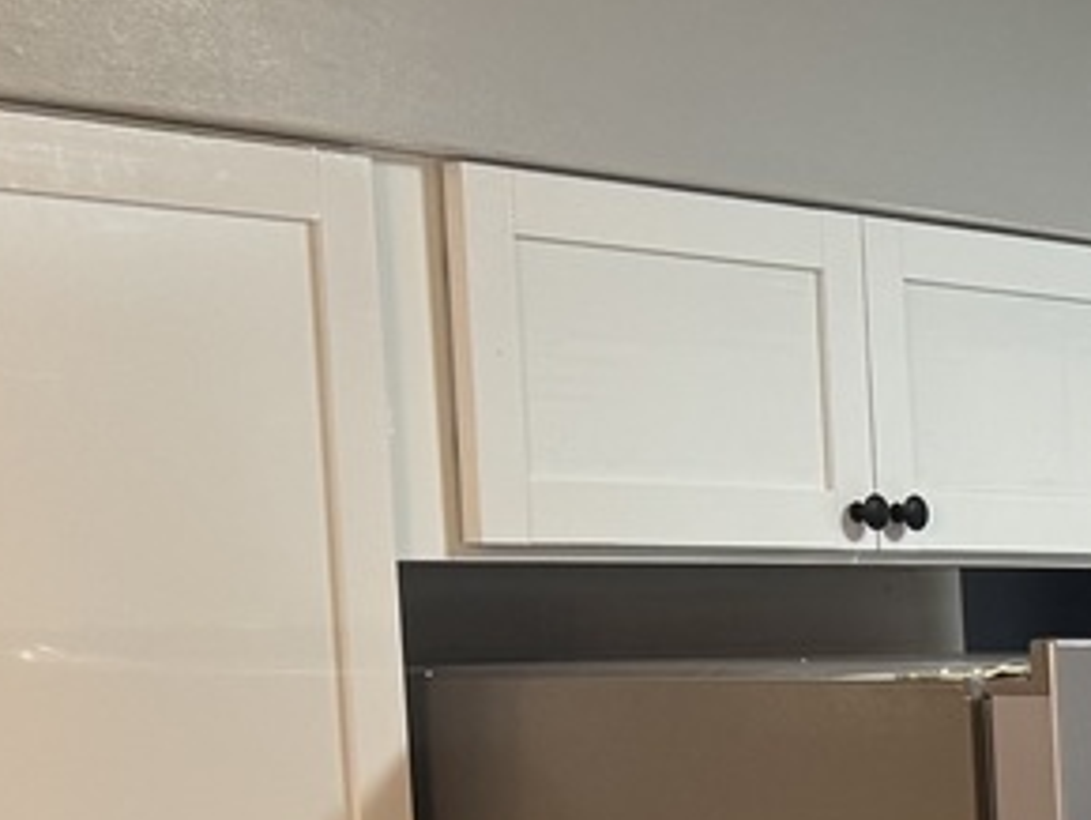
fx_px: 3754
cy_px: 1098
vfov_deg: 12.1
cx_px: 2050
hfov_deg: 14.3
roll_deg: +0.8
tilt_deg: -8.9
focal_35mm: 119
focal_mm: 6.76
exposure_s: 1/60
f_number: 1.78
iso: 200
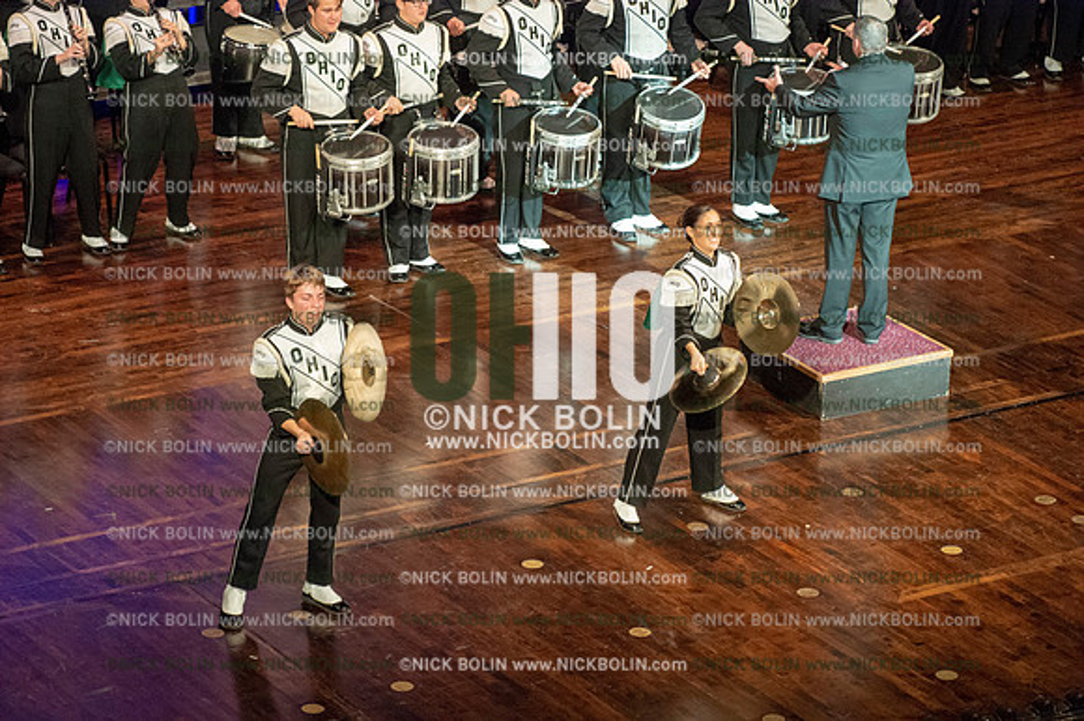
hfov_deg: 12.1
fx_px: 5116
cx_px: 542
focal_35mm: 170
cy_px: 360
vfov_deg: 8.1
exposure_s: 1/320
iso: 8000
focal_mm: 170
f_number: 5.6
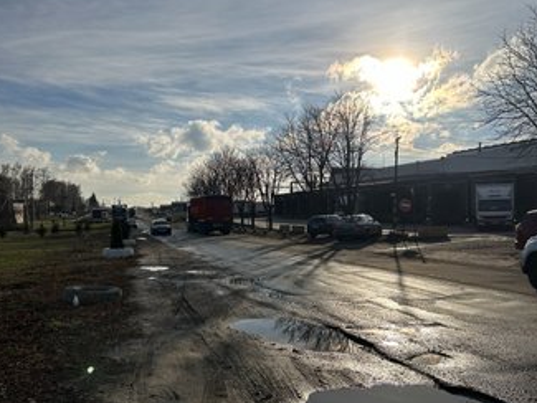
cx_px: 241
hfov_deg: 56.7
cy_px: 233
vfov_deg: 44.0
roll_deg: -2.6
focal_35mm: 32
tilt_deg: -8.5
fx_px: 497
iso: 50
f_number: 1.5
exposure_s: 1/14286
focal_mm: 5.7
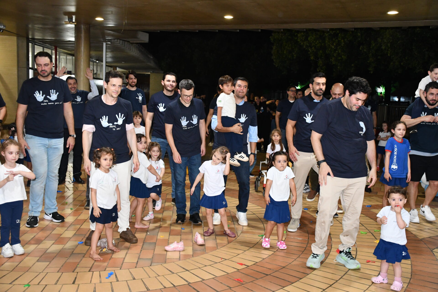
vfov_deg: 34.2
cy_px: 146
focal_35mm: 39
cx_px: 219
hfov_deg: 49.6
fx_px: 474
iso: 2500
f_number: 3.8
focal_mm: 26
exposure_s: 1/60
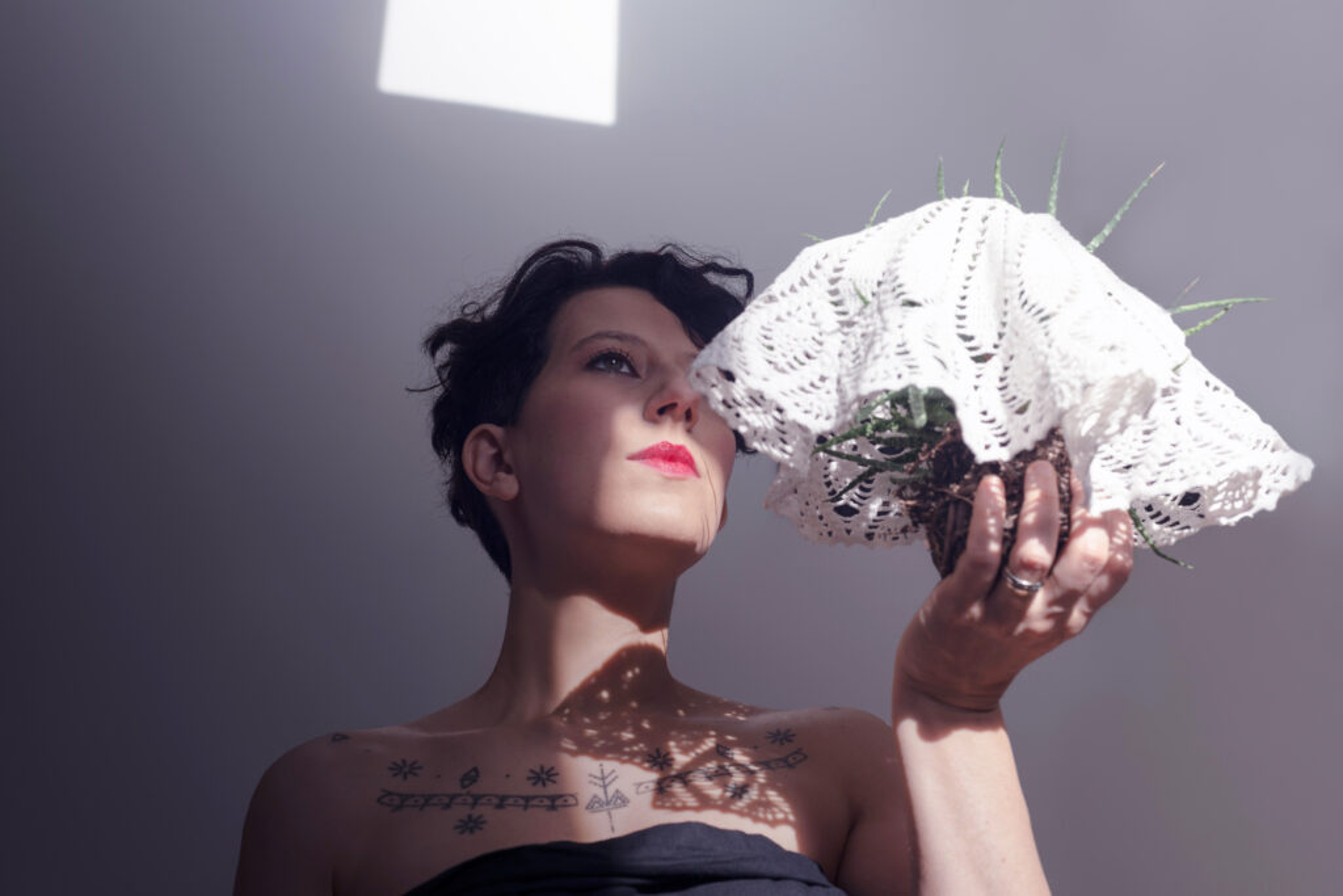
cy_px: 448
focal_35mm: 50
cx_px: 672
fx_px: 1865
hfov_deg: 39.6
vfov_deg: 27.0
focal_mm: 50
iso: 250
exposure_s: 1/320
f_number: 6.3
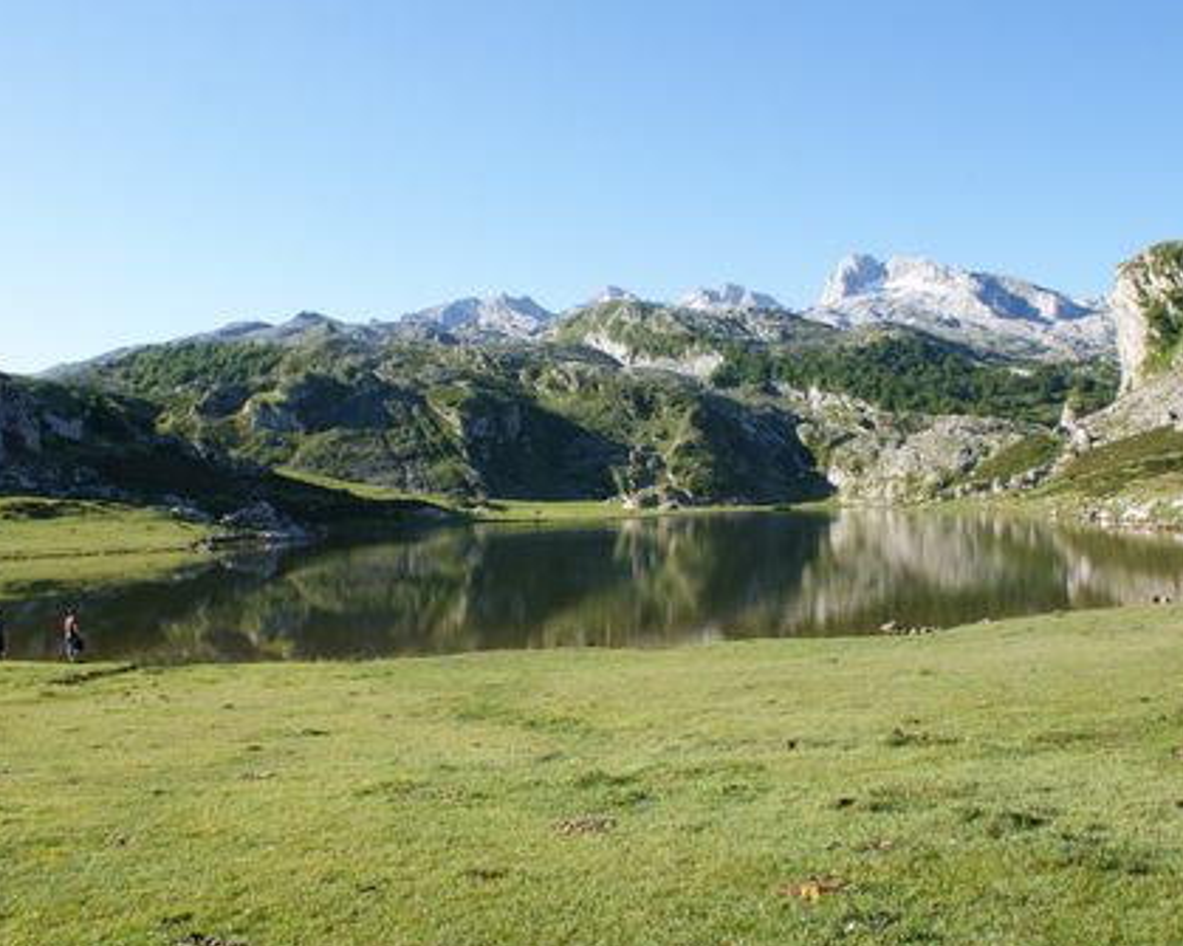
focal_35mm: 31
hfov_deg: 57.2
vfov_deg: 47.1
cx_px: 621
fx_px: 1085
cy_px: 476
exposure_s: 1/80
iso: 100
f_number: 10
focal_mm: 18
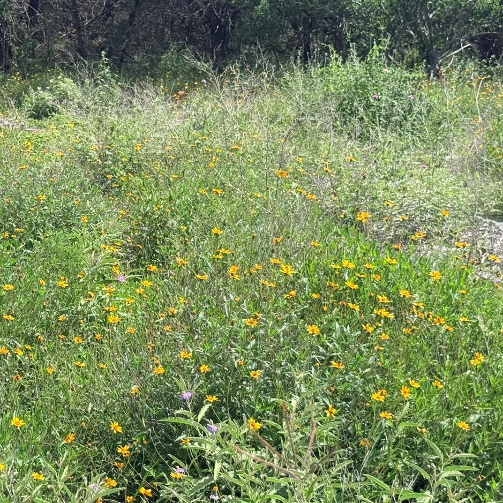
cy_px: 274
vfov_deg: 21.4
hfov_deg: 21.2
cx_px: 128
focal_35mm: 81
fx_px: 1332
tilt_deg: -8.6
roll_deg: +1.3
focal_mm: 6.76
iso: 100
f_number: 1.78
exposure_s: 1/3534
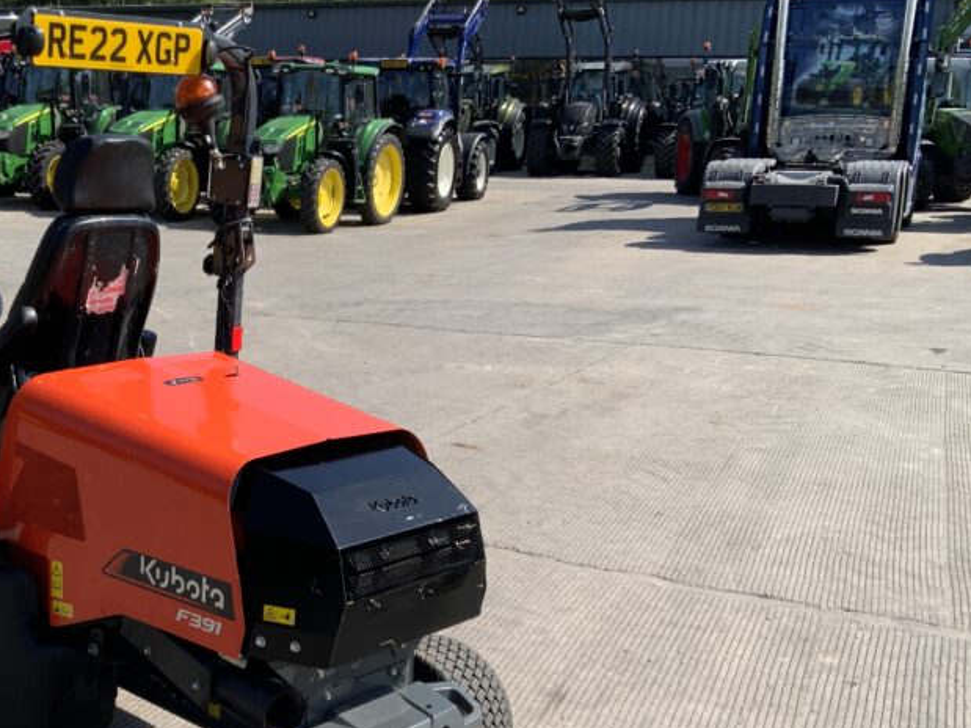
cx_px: 213
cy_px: 486
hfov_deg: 38.4
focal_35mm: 48
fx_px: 1346
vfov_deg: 30.0
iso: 16
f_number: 1.8
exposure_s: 1/1279
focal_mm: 3
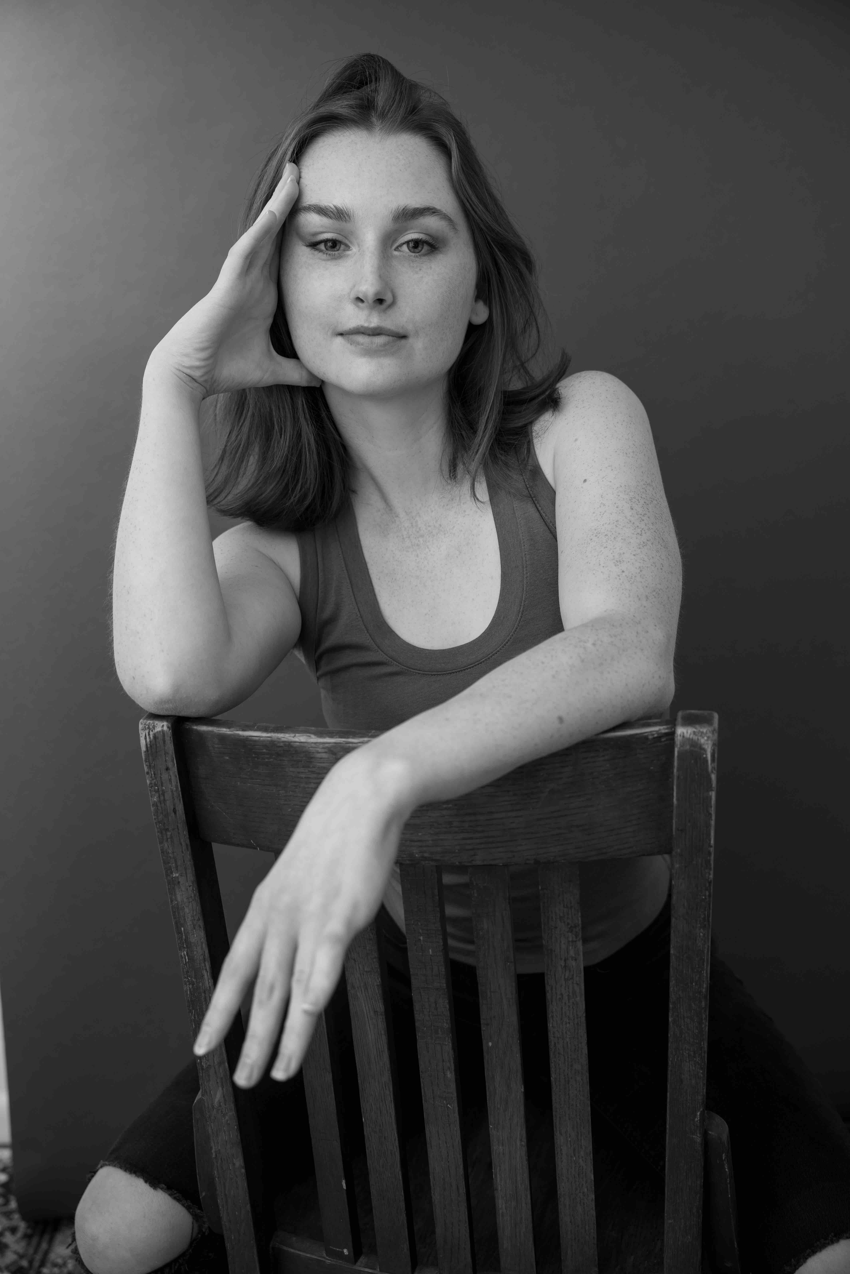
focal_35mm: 38
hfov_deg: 34.8
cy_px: 637
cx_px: 425
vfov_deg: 50.3
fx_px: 1356
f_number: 4
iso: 100
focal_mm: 38.3
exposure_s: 1/160
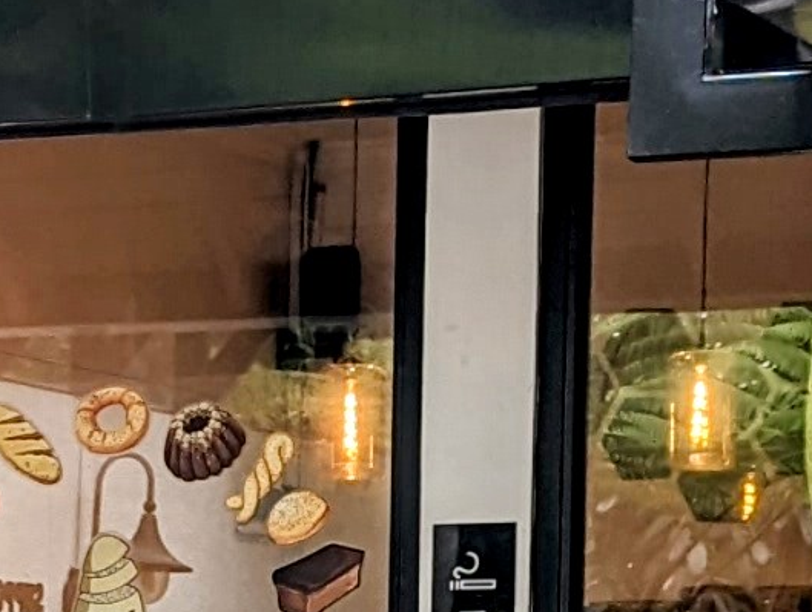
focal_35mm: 185
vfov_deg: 7.9
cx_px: -190
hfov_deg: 10.5
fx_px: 4348
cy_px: 951
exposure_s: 1/153
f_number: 1.85
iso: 44
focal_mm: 6.81
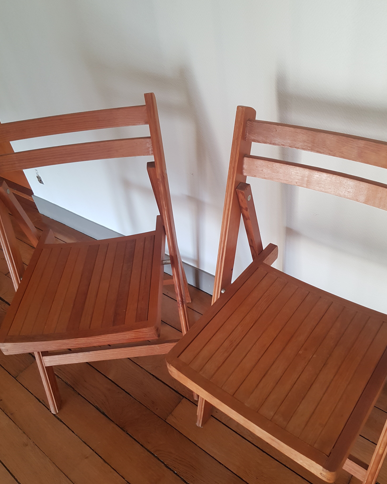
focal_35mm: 28
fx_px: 401
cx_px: 195
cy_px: 232
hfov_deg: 51.5
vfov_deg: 62.2
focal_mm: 4.2
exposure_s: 1/60
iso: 125
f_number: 1.7
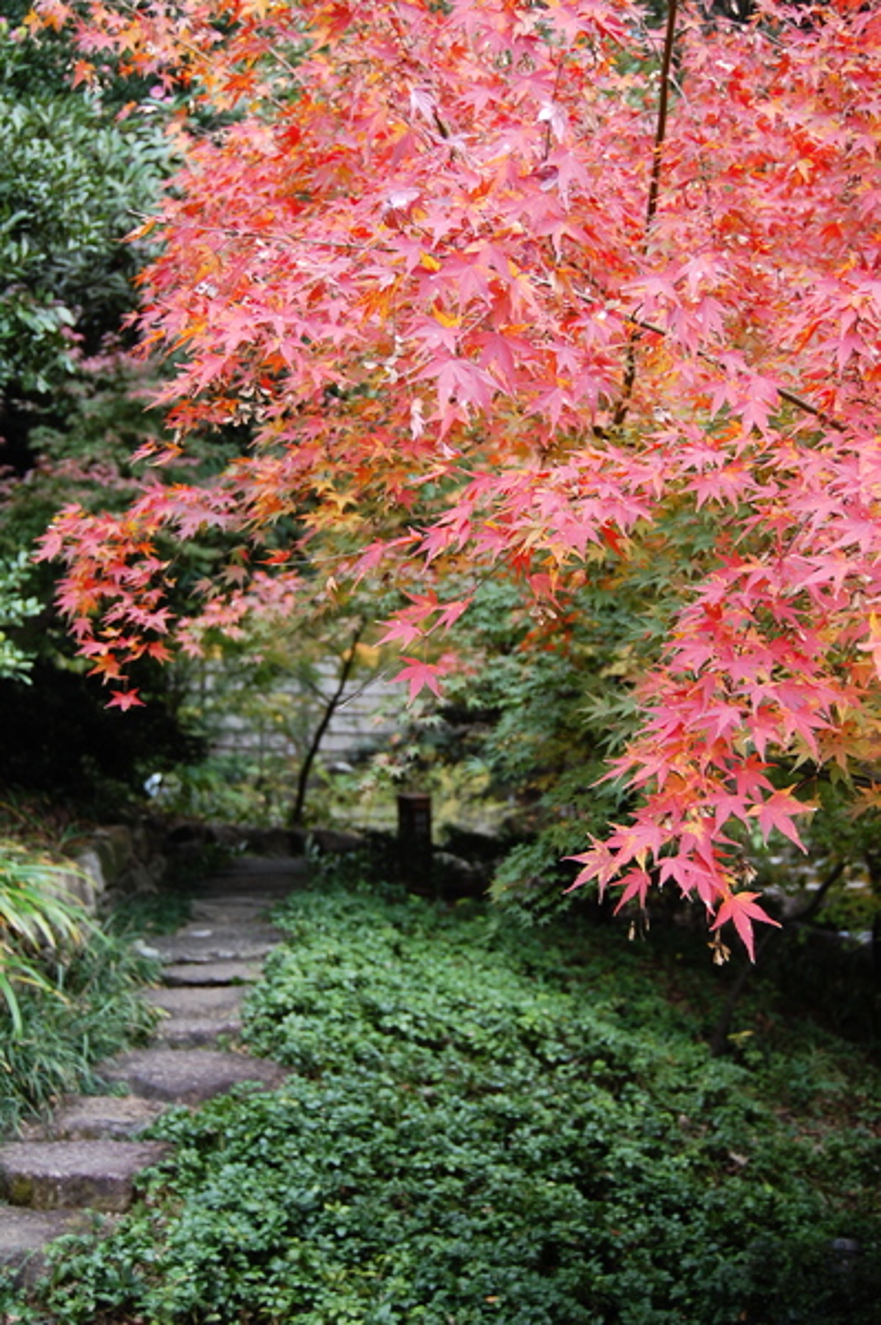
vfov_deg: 41.1
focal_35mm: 48
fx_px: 1765
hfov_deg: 28.0
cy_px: 662
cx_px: 440
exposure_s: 1/80
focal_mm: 32
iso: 200
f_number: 4.5
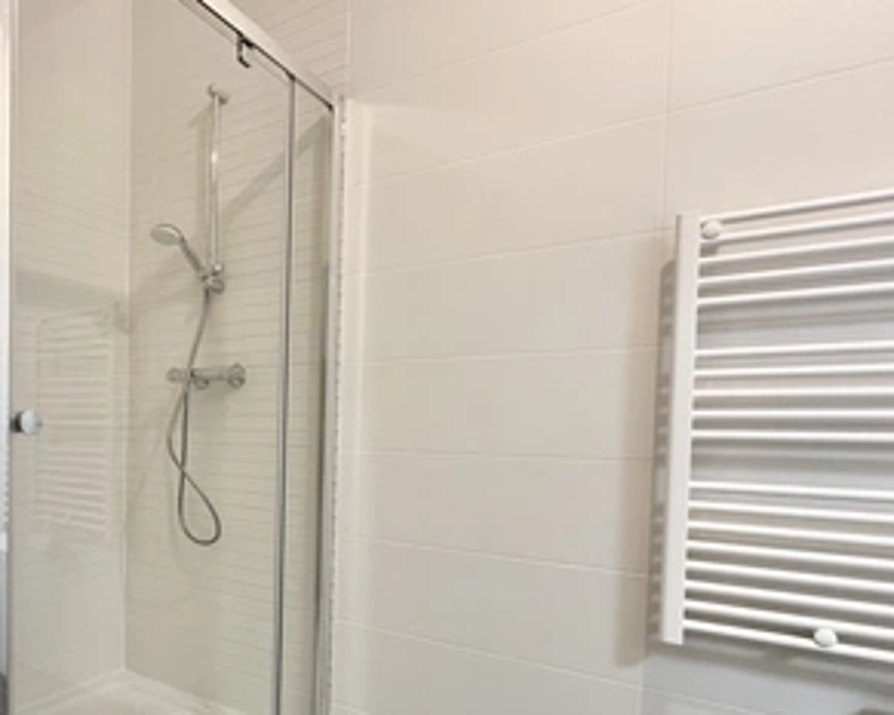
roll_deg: -1.0
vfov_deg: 56.1
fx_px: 662
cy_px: 451
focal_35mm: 25
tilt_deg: -1.9
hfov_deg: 62.9
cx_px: 192
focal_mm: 2.22
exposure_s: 1/50
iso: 200
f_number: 2.2
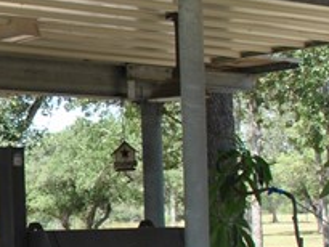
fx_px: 1303
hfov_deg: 12.6
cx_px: -327
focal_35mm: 137
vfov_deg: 10.7
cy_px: 282
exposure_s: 1/125
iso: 110
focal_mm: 18
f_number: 5.6
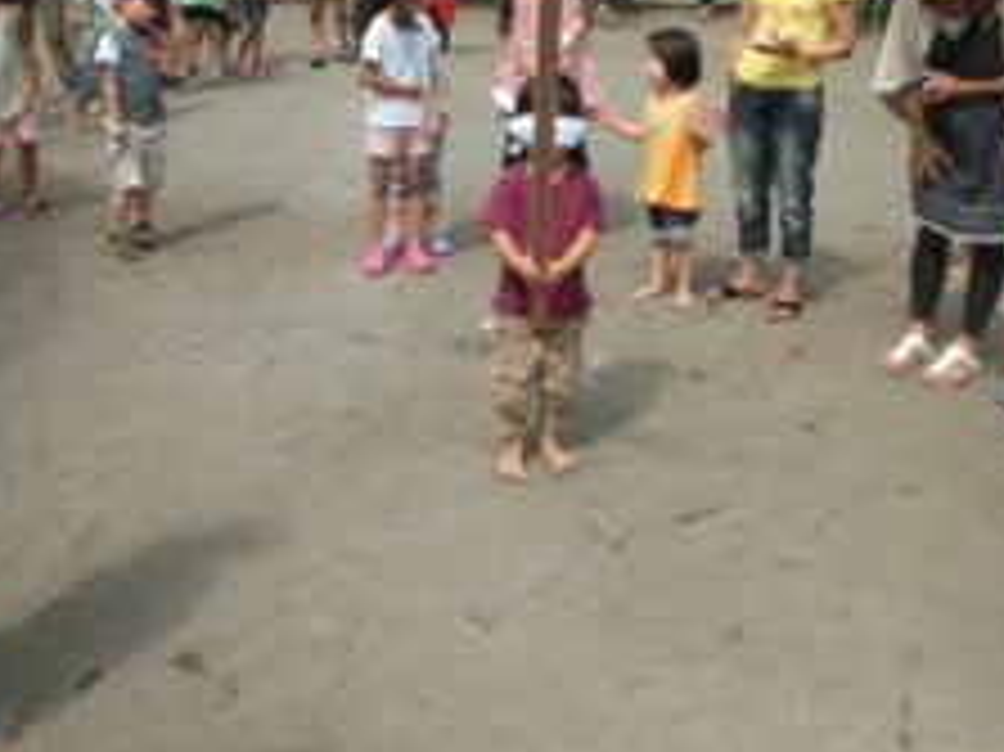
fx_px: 1246
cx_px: 491
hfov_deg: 43.9
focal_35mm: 43
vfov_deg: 33.3
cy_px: 248
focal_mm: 4.24
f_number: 3
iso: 80
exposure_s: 1/1000
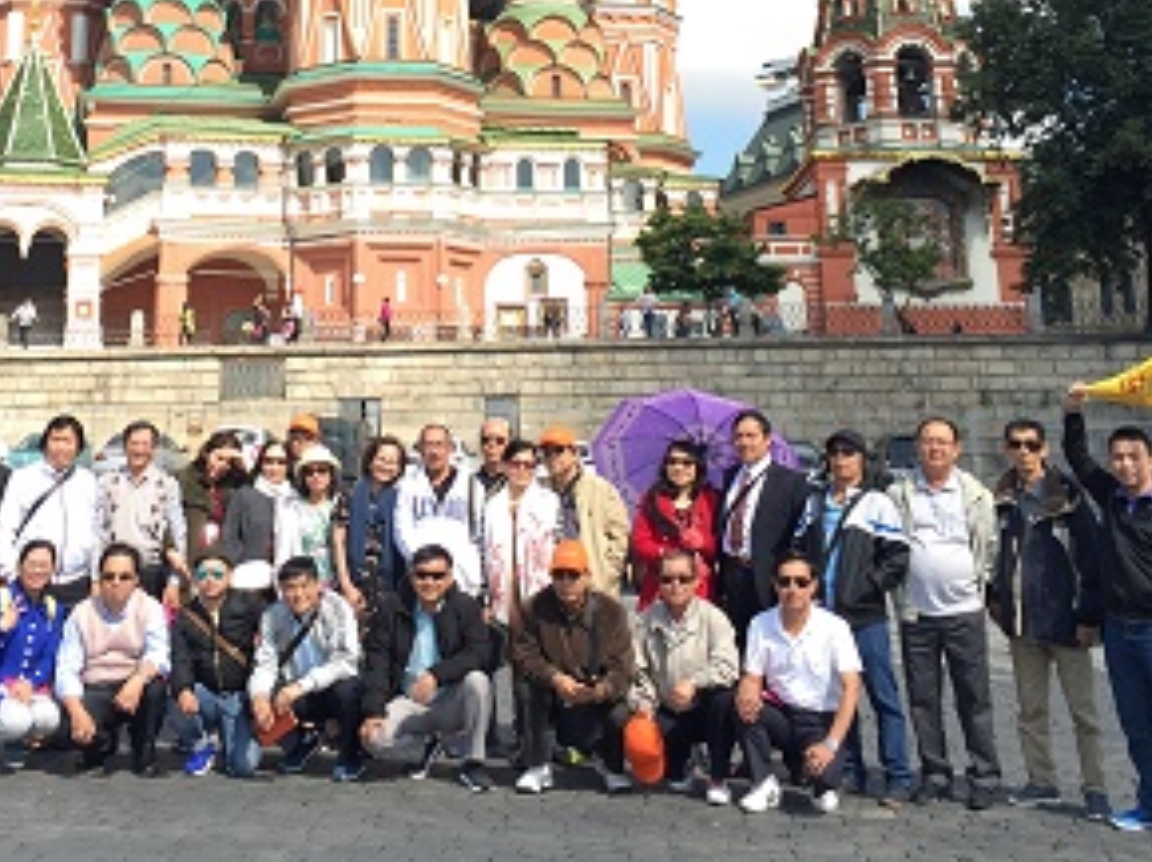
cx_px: 441
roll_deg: +0.7
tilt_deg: +13.9
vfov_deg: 25.7
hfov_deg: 34.8
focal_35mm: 55
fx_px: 1829
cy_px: 79
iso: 32
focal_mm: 4.15
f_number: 2.2
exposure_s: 1/898
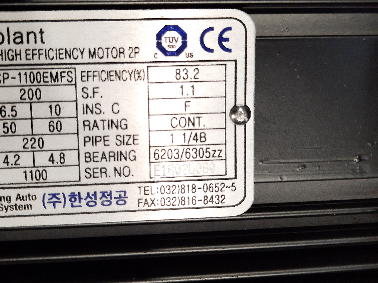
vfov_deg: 34.3
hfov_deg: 44.7
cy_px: 125
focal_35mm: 42
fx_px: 459
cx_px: 162
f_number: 2
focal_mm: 4.6
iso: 100
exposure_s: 1/50
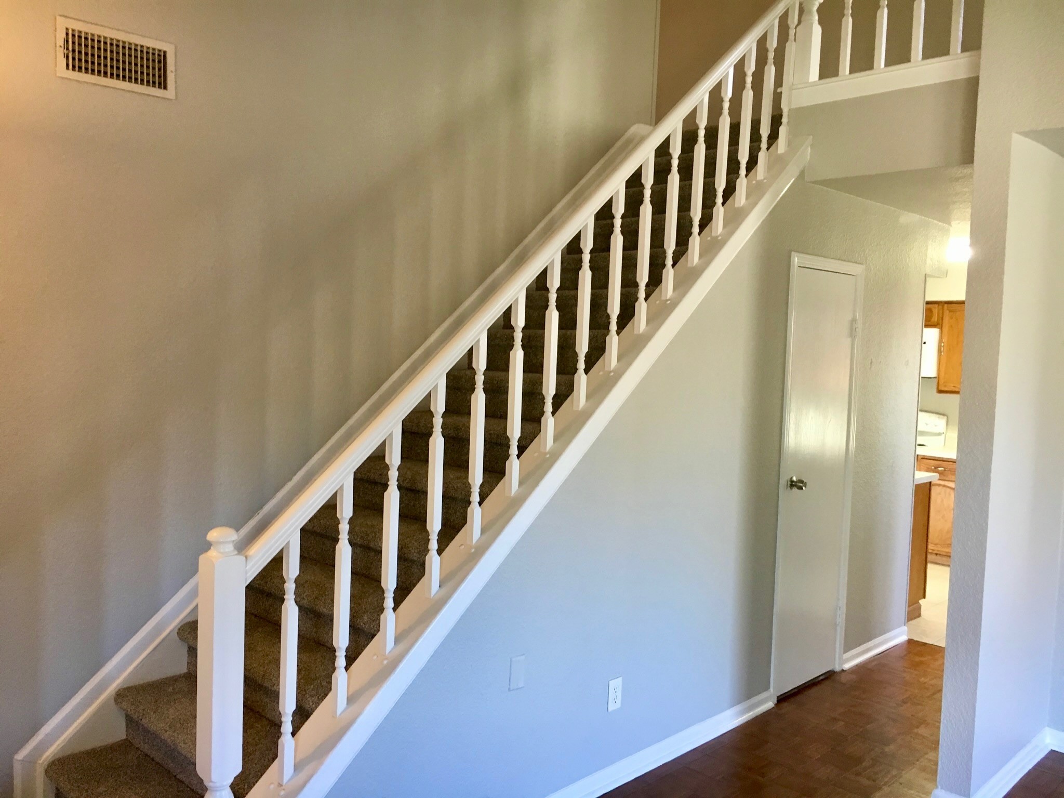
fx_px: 891
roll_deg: -0.6
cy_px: 399
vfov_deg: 48.2
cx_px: 532
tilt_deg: -2.9
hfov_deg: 61.7
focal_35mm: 29
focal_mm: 4.15
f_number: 2.2
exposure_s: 1/30
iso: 100
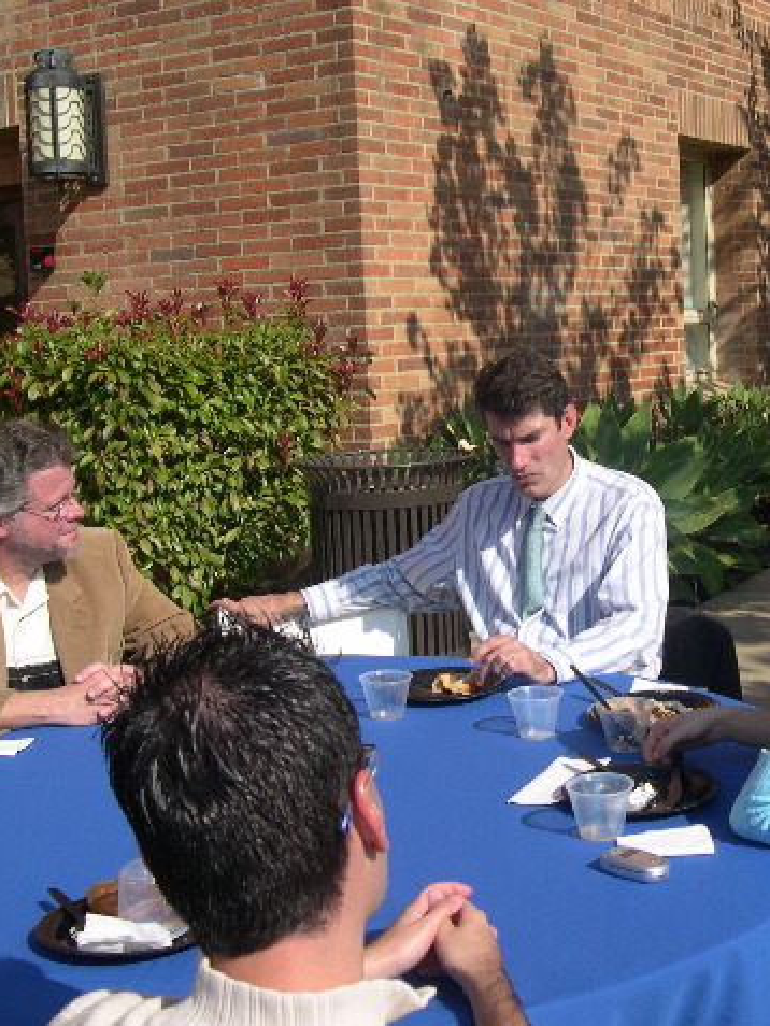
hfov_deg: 28.2
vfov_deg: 37.5
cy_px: 514
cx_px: 566
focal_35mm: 51
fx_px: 1512
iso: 100
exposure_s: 1/217
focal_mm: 8
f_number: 7.6
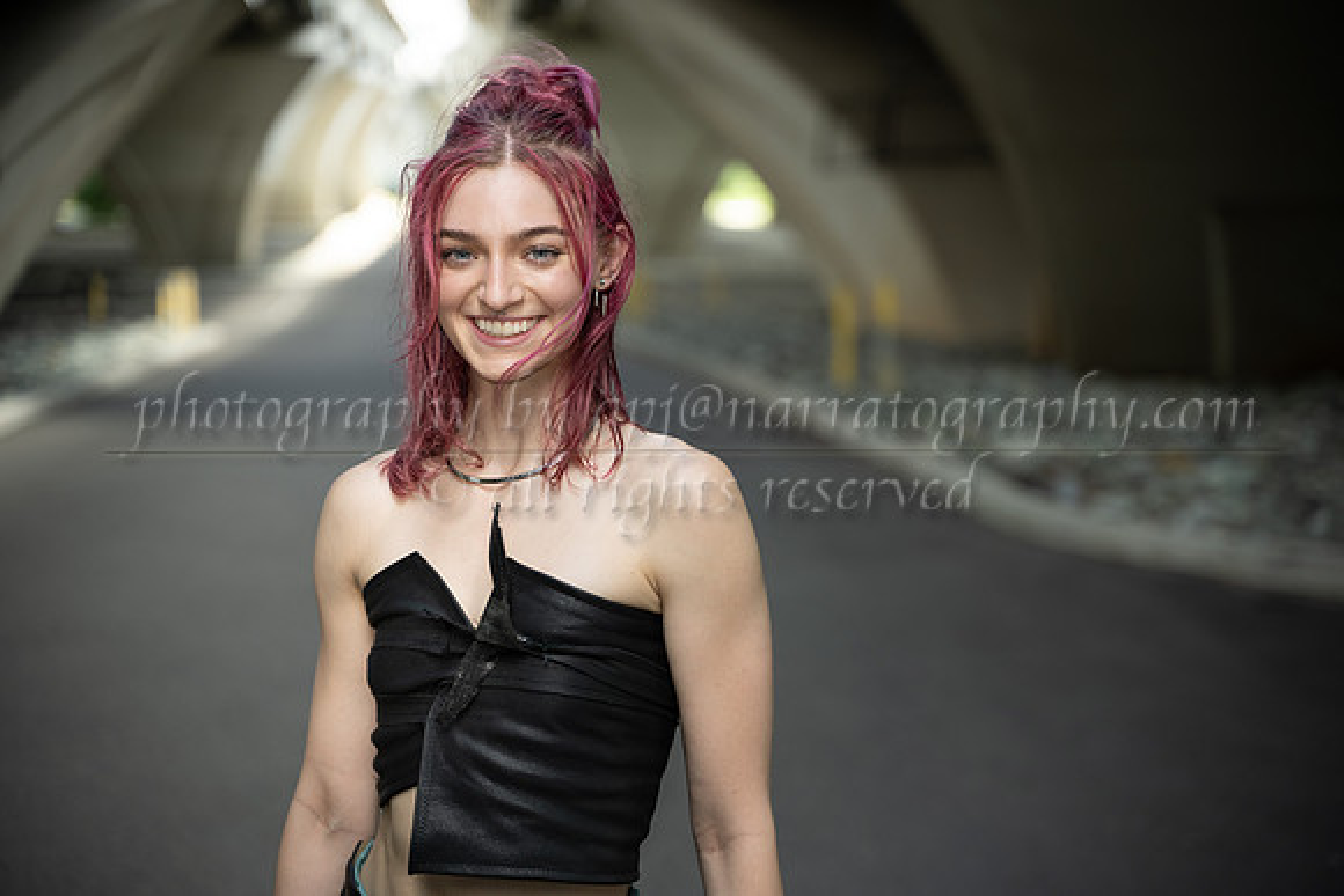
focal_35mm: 75
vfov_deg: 18.2
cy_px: 448
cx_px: 672
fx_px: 2801
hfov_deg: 27.0
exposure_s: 1/500
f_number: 2.8
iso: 400
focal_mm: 75
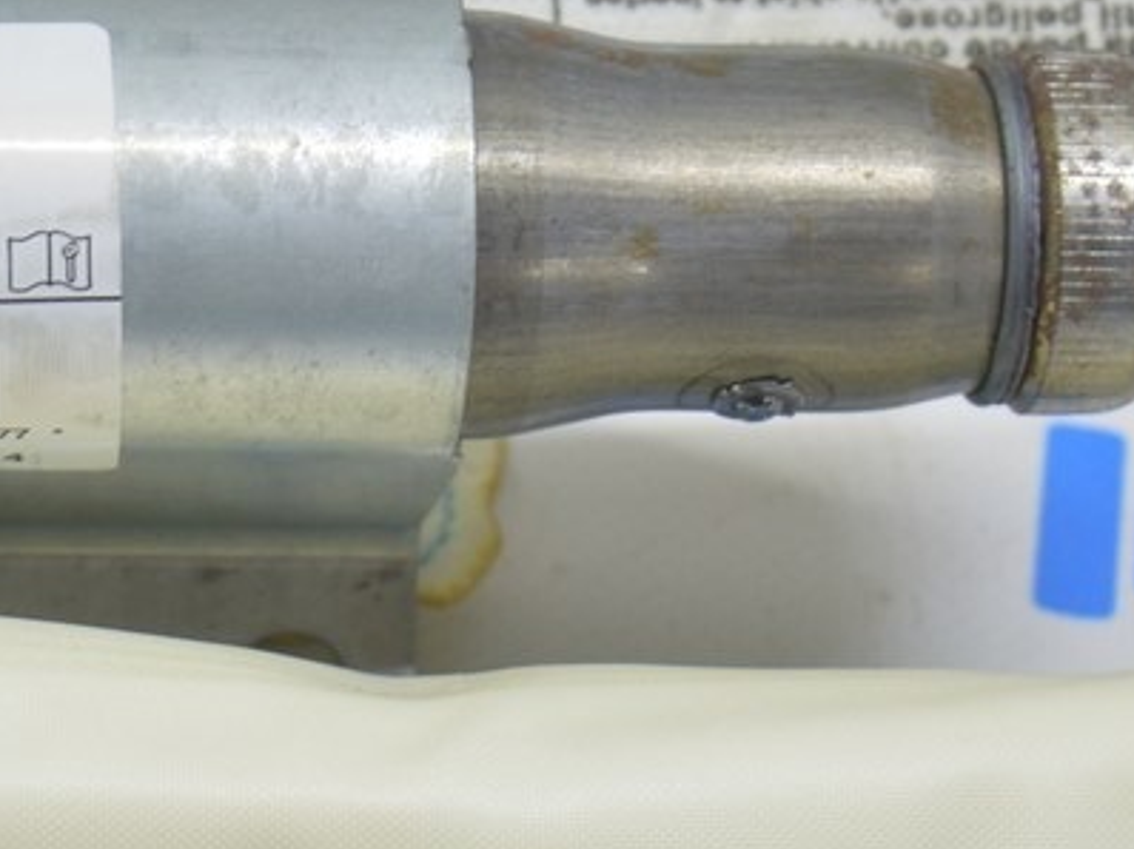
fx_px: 5828
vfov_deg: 8.3
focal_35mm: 178
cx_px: -162
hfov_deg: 10.9
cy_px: 135
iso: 400
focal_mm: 48
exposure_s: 1/20
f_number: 5.6
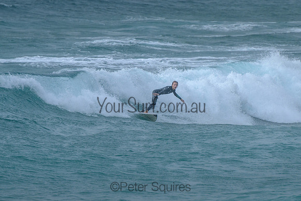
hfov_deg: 3.7
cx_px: 159
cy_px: 93
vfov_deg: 2.5
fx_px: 4602
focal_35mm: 550
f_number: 8
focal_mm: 400
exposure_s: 1/2000
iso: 500
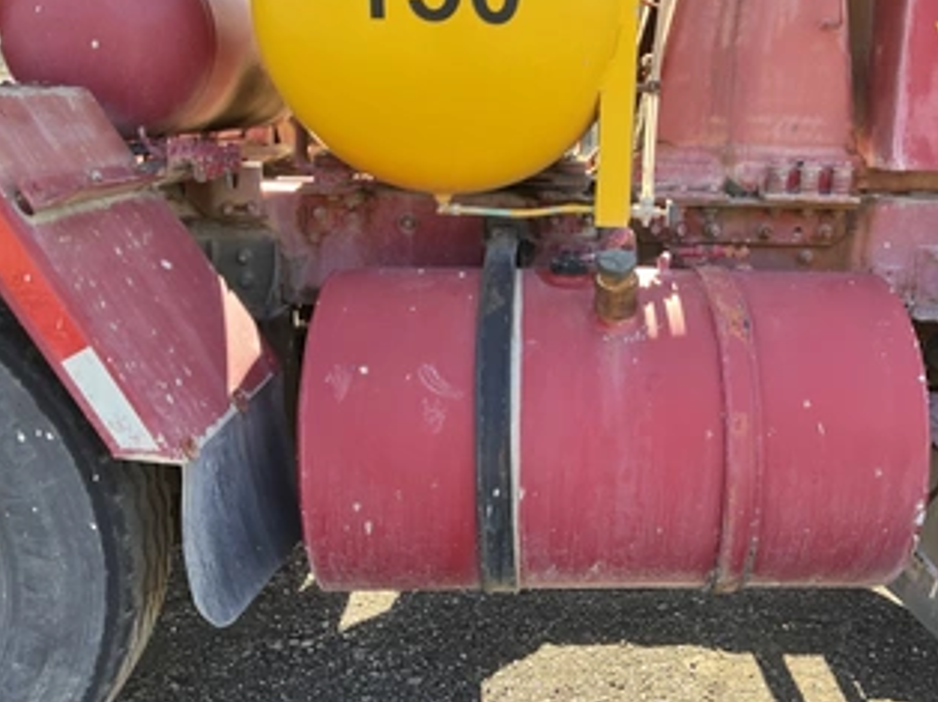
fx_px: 1002
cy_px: 335
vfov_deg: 38.6
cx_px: 583
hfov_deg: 49.7
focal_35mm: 37
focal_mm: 3
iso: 25
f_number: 1.8
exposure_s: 1/122
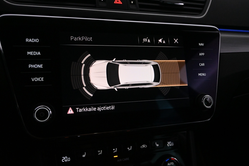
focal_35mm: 31
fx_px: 214
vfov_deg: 42.3
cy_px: 83
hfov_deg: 60.3
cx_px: 128
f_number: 4.5
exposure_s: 1/200
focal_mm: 20
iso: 5000
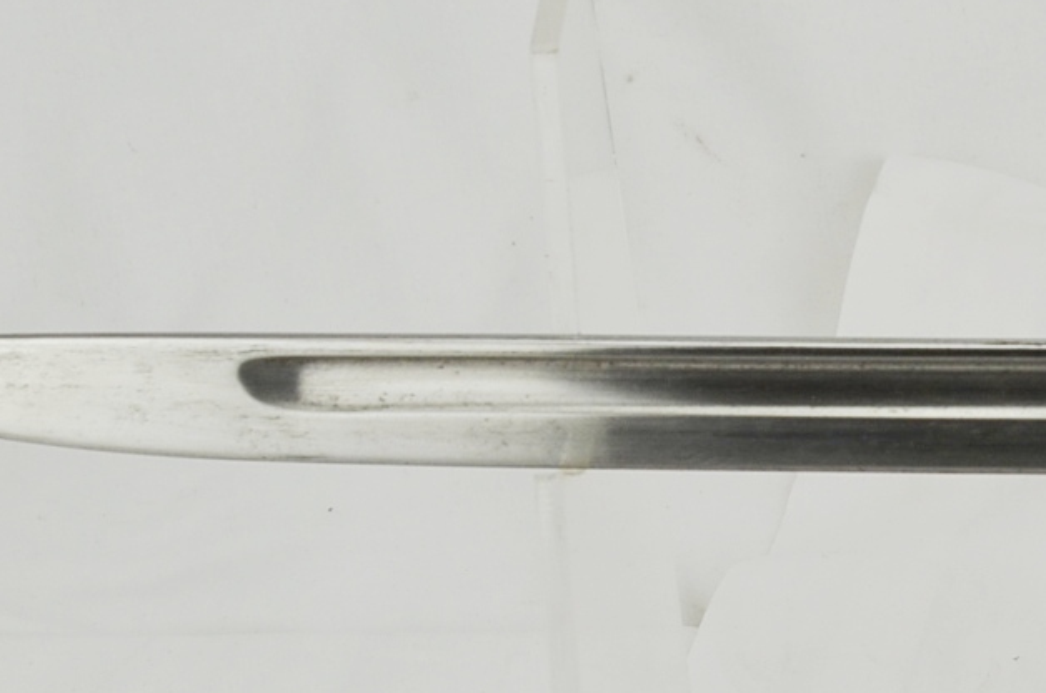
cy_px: 631
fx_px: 4436
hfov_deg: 13.0
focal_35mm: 153
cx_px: 1379
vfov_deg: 8.9
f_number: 5.6
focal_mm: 26
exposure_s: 1/125
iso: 200
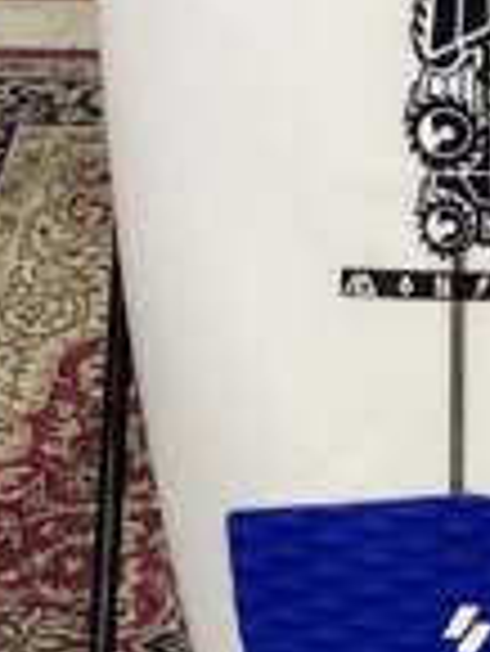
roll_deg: +0.0
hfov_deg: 8.6
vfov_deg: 10.8
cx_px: 562
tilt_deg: -16.8
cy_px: -526
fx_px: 3223
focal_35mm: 171
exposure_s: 1/60
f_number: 2.4
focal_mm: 3.3
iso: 80
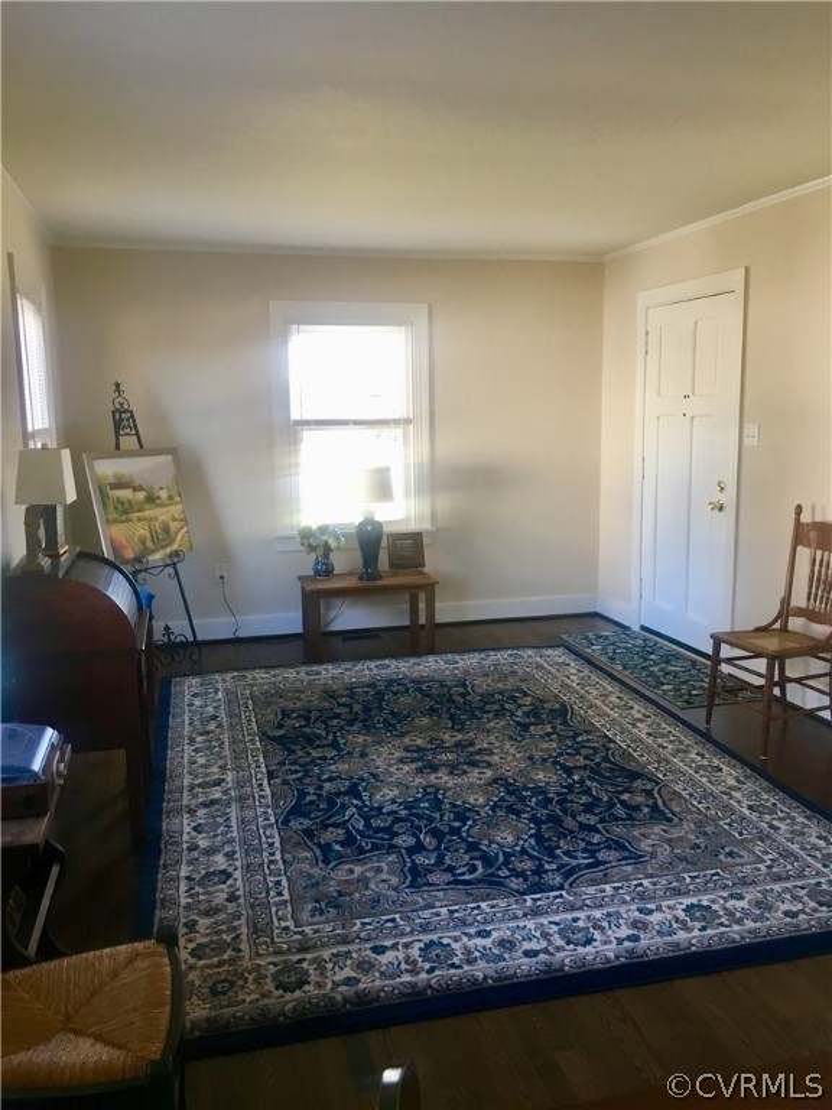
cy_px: 555
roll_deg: +2.5
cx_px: 416
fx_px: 929
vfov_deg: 61.7
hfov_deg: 48.2
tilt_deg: -7.9
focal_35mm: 29
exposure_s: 1/30
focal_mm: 4.15
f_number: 2.2
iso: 80
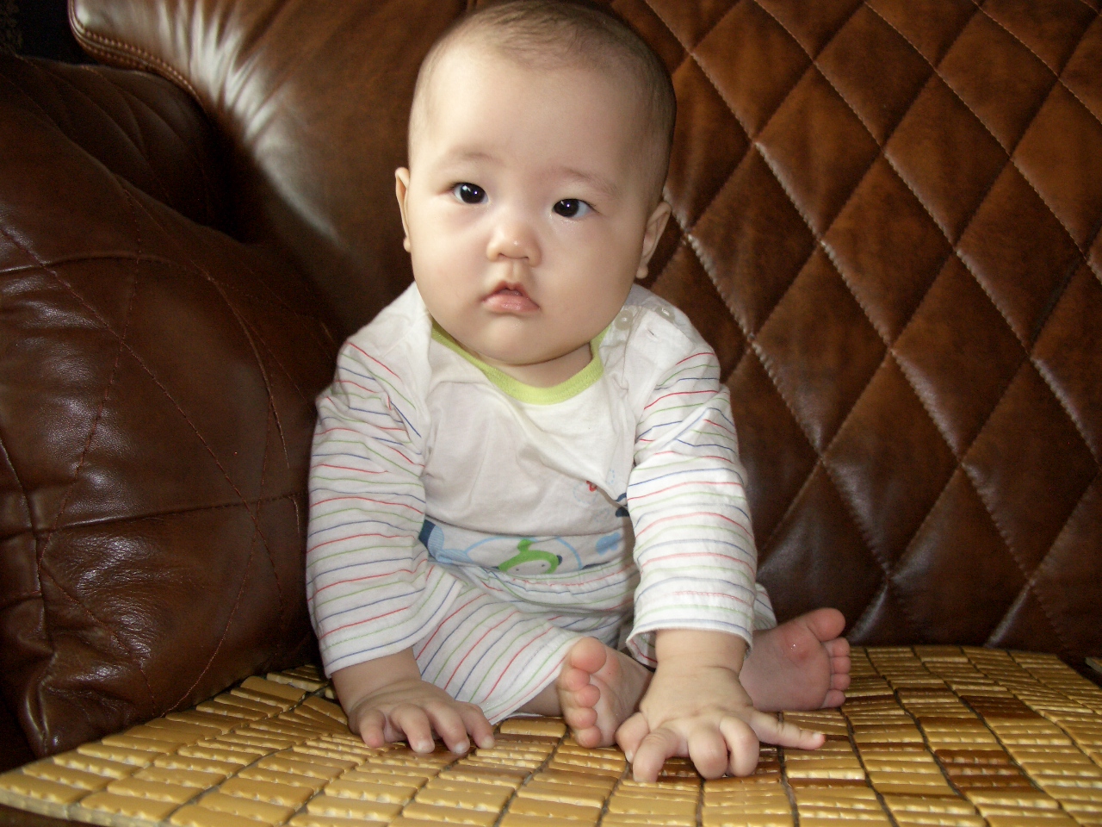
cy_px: 414
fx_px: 1051
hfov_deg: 55.4
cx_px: 551
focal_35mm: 33
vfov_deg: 42.9
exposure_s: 1/60
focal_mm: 7.1
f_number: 2.8
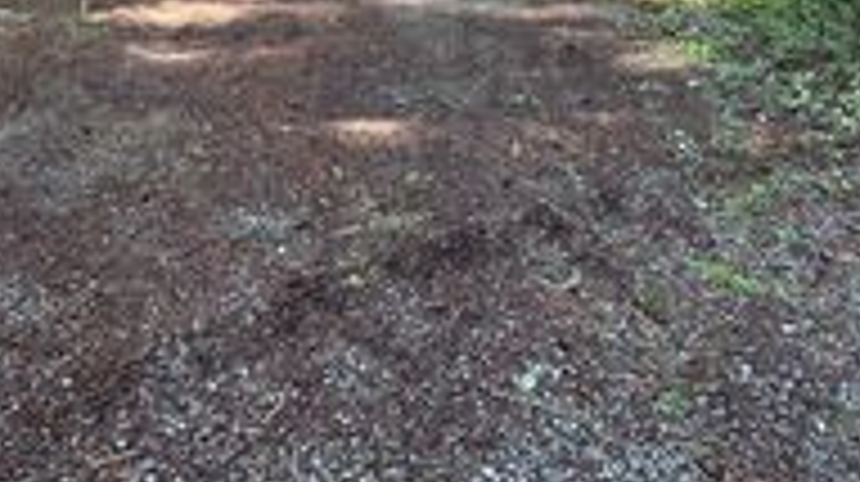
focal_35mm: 40
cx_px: 369
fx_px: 911
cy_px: -142
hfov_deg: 50.4
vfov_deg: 25.5
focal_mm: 2.22
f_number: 2.2
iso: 160
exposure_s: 1/99
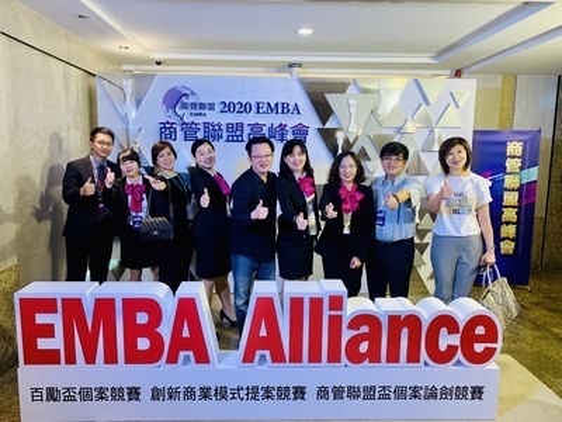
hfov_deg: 67.3
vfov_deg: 53.1
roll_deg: -0.1
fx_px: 422
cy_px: 211
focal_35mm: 26
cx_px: 281
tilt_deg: -8.8
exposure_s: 1/60
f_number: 1.8
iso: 100
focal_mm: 4.25
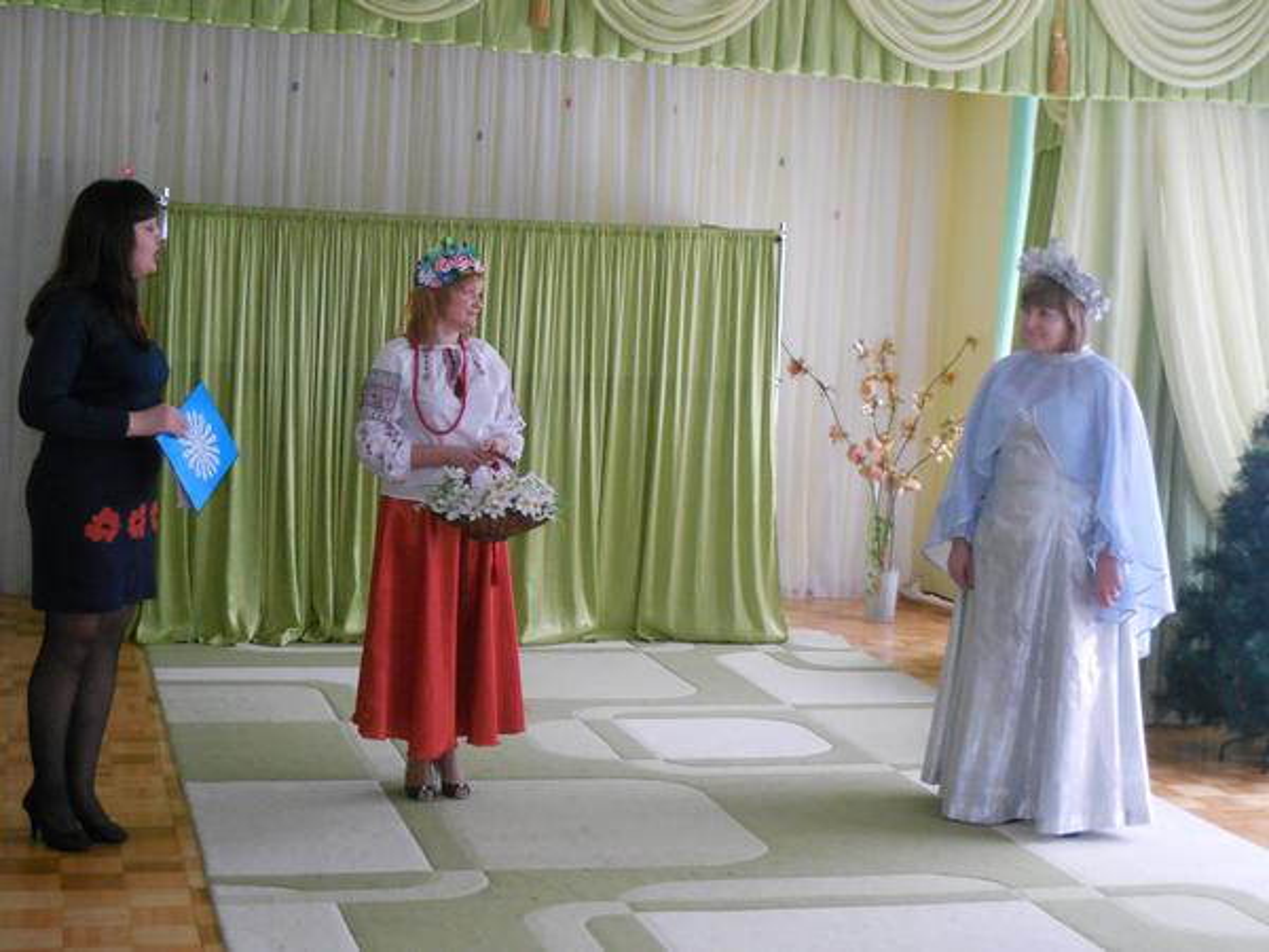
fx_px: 2420
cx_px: 634
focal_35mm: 66
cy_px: 476
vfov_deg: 22.3
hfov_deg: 29.4
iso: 800
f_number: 4.2
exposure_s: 1/30
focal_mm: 10.9
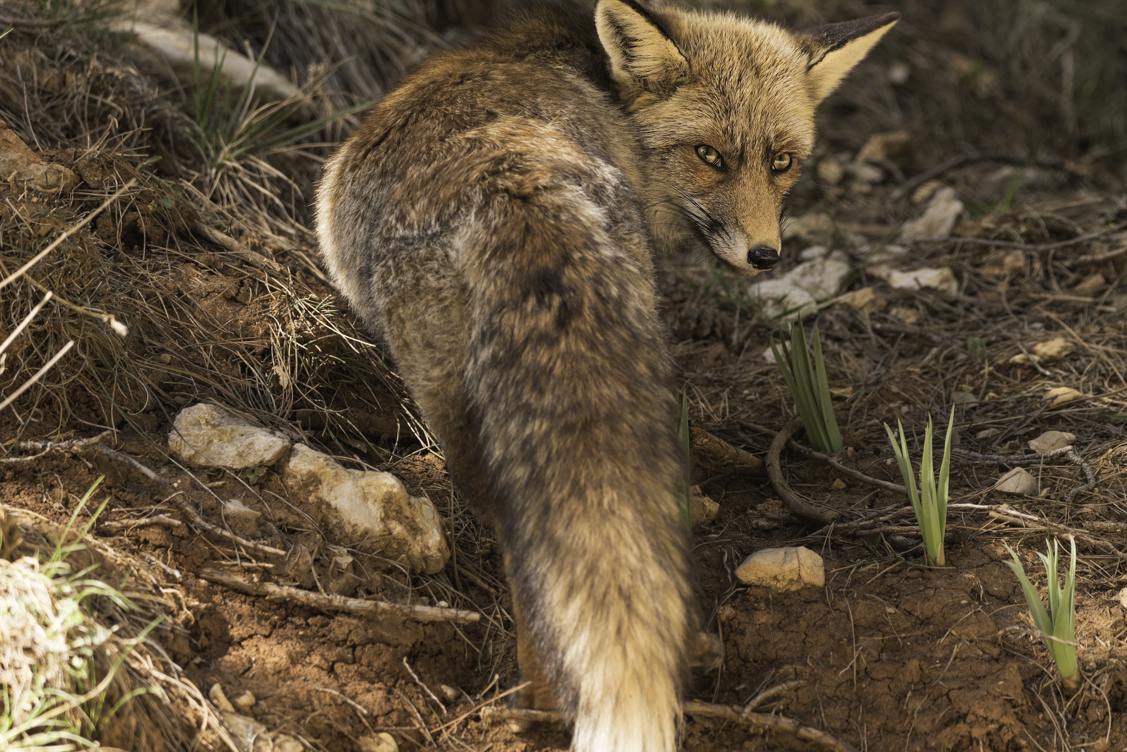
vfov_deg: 3.2
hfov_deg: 4.8
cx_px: 836
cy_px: 303
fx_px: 13341
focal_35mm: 426
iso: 400
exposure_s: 1/320
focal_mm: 280
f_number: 5.6
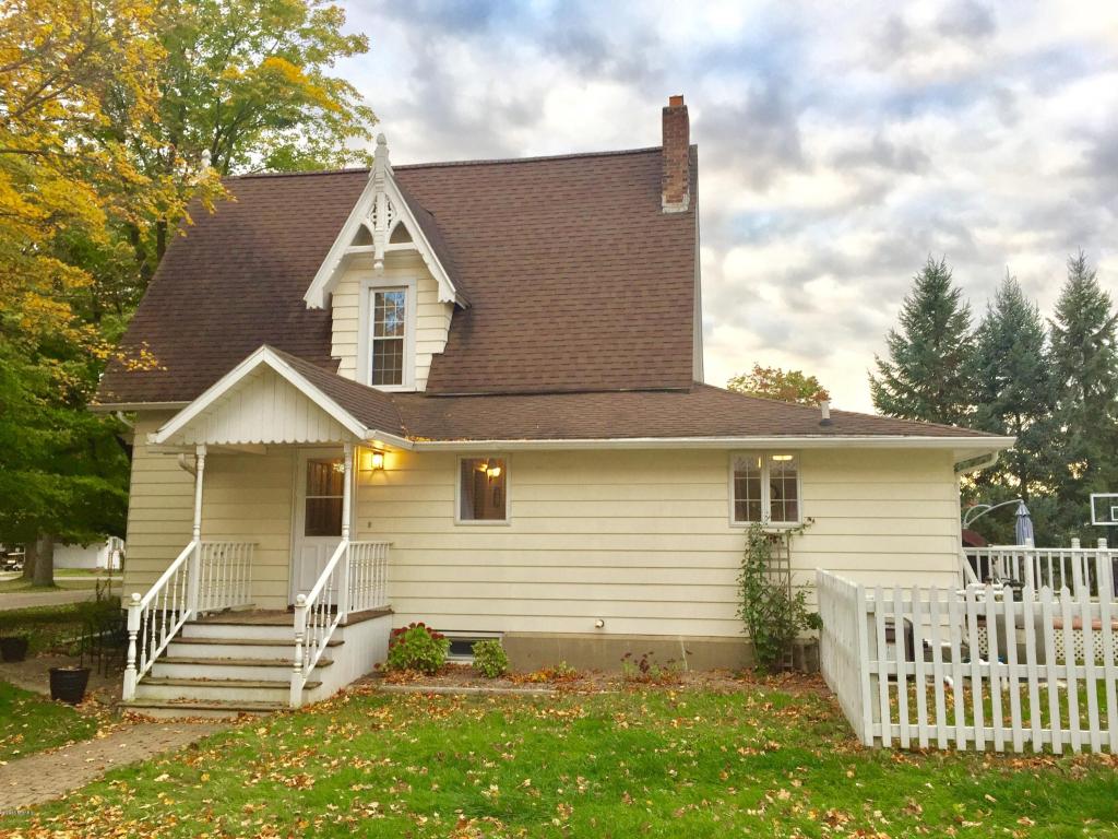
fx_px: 937
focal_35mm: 29
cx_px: 559
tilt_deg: +7.4
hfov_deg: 61.7
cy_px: 420
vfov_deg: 48.2
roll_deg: -0.3
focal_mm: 4.15
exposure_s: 1/120
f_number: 2.2
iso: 32
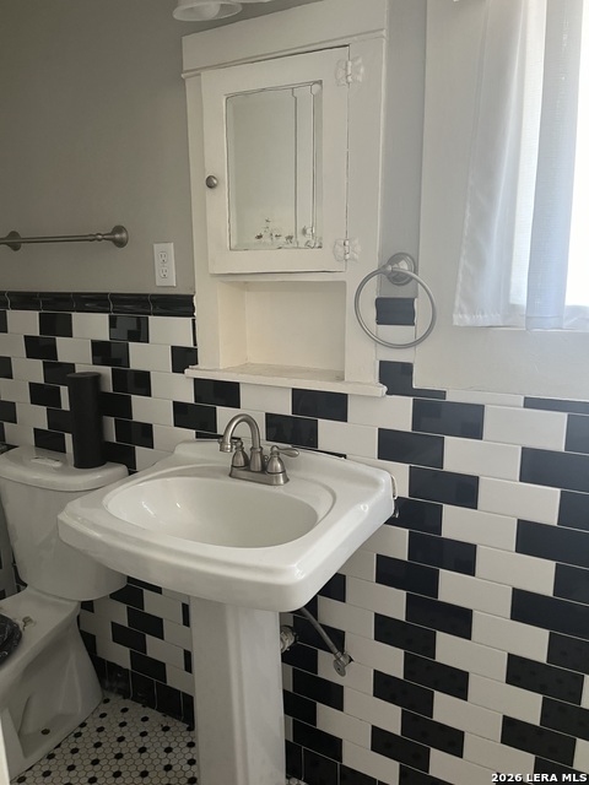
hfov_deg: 53.1
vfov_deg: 67.3
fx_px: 590
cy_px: 392
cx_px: 294
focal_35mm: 26
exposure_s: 1/60
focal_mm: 5.1
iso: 250
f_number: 1.6
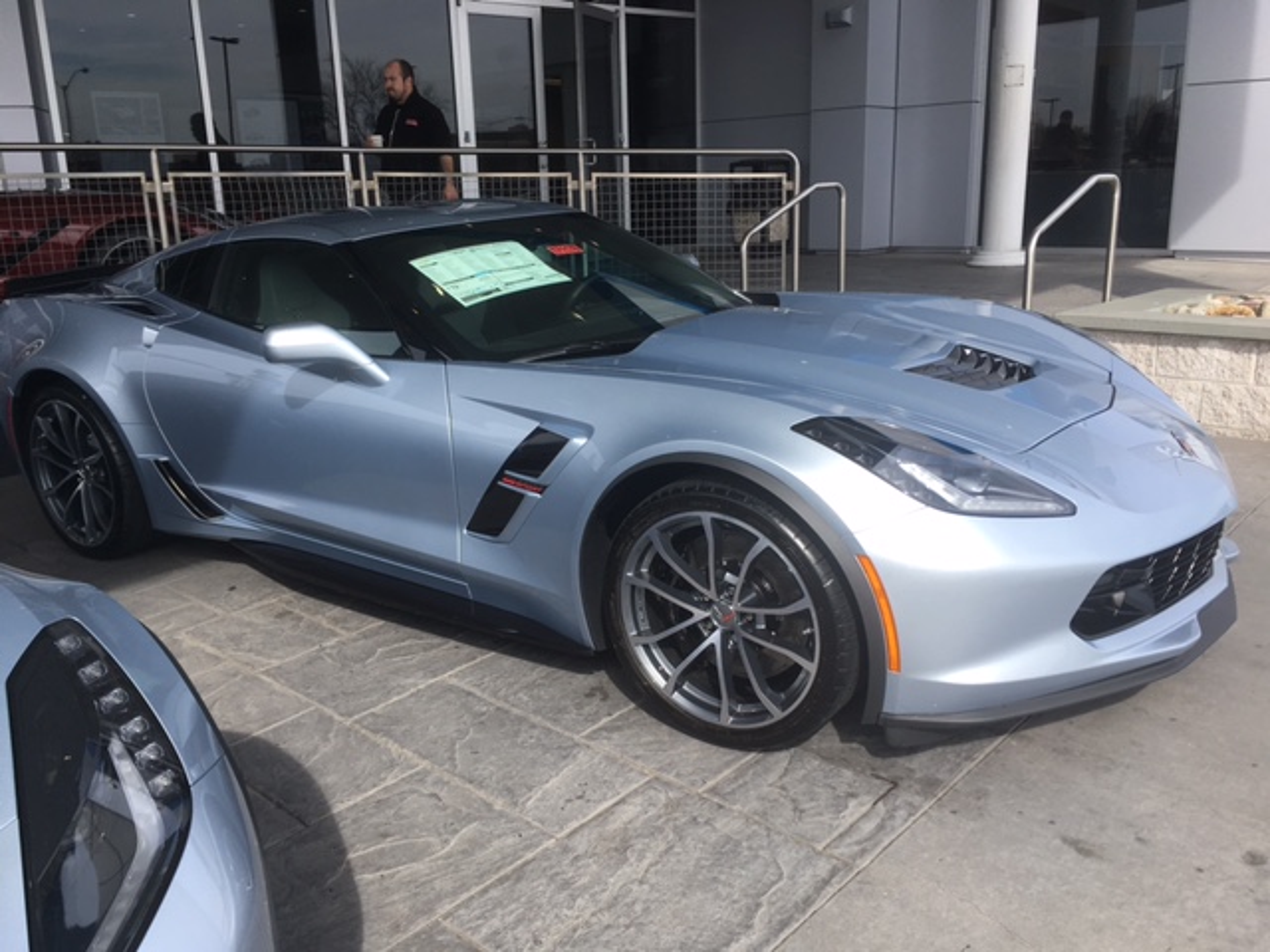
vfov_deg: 48.2
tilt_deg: -13.9
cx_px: 635
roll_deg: +0.8
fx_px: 1064
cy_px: 476
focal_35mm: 29
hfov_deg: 61.7
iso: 25
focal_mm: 4.15
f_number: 2.2
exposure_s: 1/864
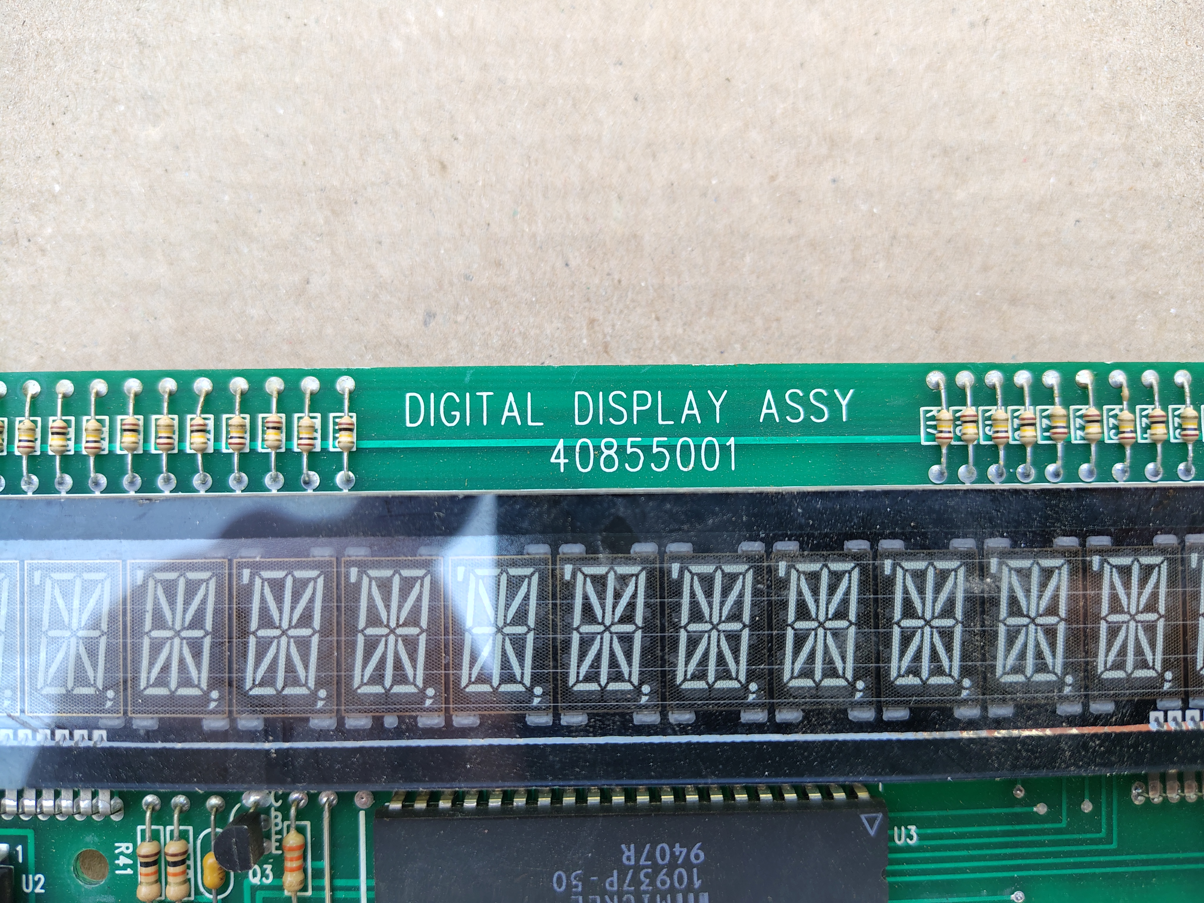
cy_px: 452
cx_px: 602
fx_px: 835
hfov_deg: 71.6
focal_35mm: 24
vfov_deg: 56.8
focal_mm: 5.56
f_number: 1.8
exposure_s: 1/118
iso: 100
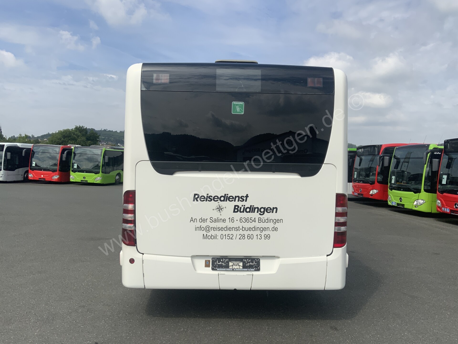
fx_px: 384
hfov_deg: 61.7
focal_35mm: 29
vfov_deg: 48.2
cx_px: 229
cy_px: 172
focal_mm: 3
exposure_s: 1/3125
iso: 20
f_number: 1.8
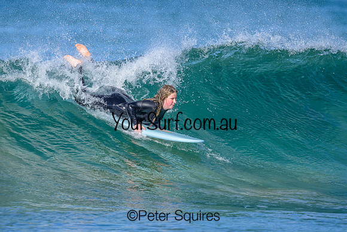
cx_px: 154
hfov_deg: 2.3
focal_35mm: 891
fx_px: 8590
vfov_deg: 1.5
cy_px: 129
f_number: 6.3
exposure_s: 1/2000
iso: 500
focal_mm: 800
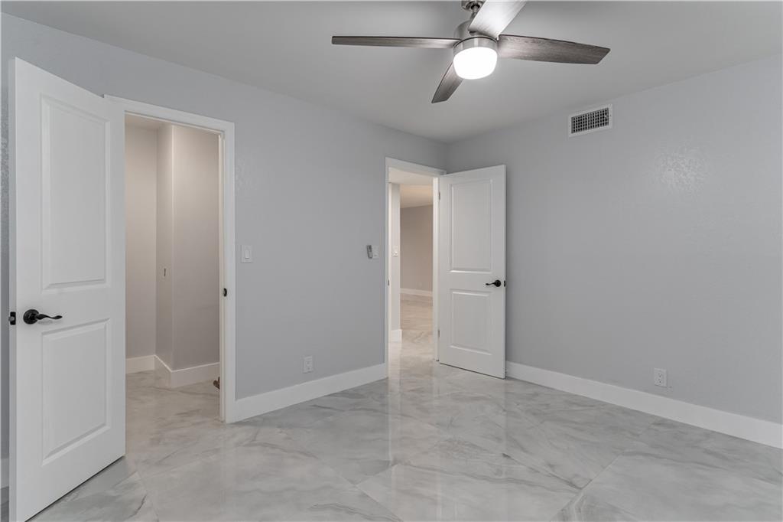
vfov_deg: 67.3
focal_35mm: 18
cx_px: 392
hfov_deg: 90.0
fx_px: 391
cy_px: 261
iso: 200
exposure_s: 1/15
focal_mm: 18
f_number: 9
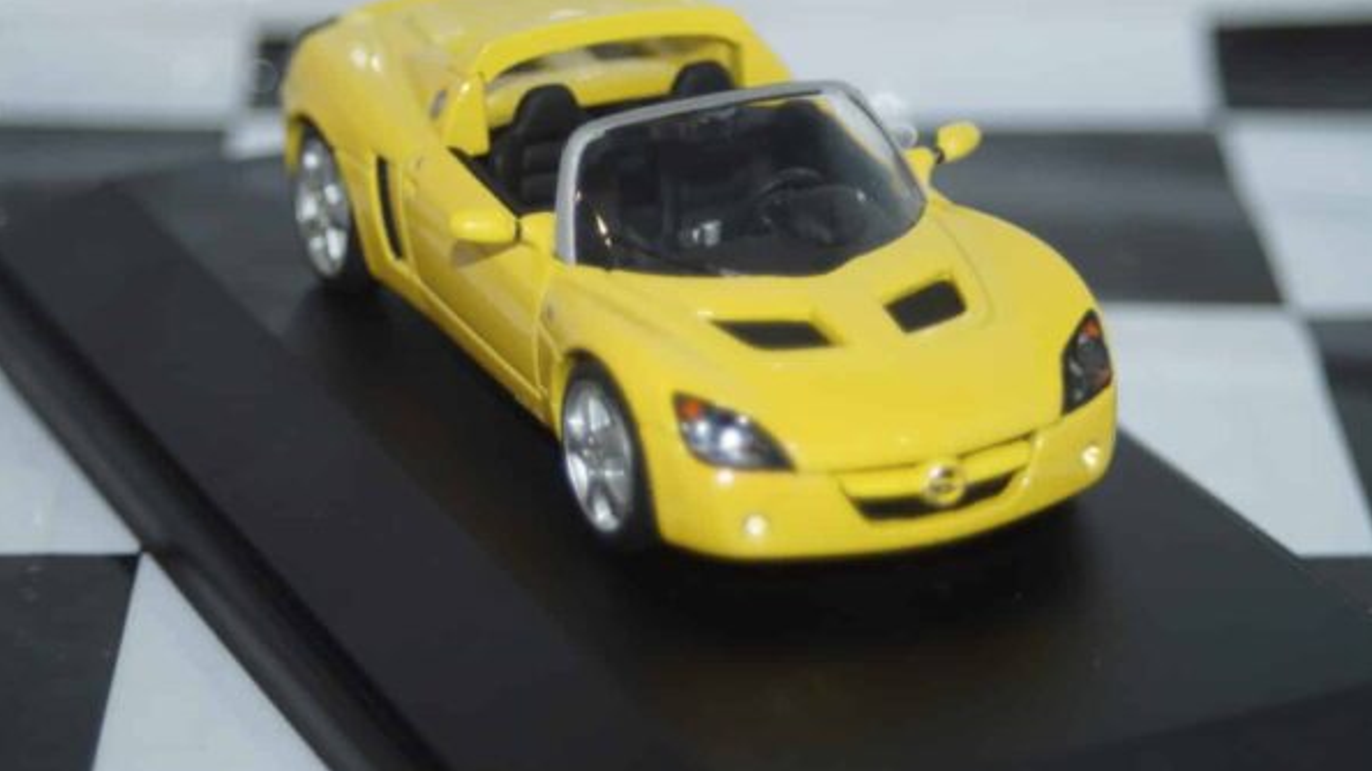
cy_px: 330
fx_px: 4620
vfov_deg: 9.5
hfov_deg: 16.9
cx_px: 688
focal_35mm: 127
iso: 200
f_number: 5.6
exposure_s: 1/60
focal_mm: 80
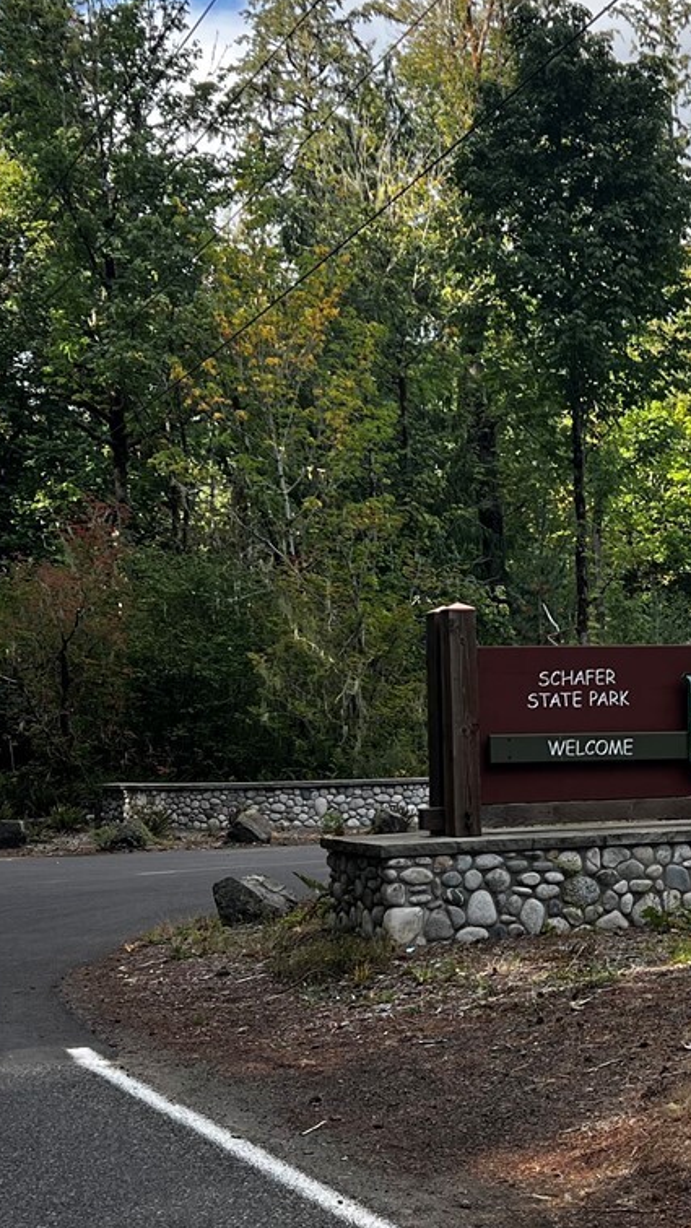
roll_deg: +0.3
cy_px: 672
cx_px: 584
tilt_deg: +1.0
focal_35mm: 60
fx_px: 1953
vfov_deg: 34.9
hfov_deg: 19.8
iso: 50
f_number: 1.5
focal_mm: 5.7
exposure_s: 1/791
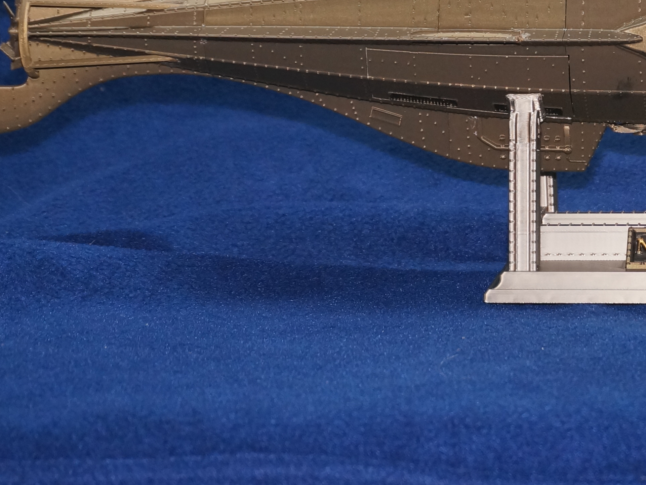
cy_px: 43
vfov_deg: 9.1
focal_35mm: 162
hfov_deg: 12.0
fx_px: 3024
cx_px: 694
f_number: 5.6
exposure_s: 1/60
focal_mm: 44
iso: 800
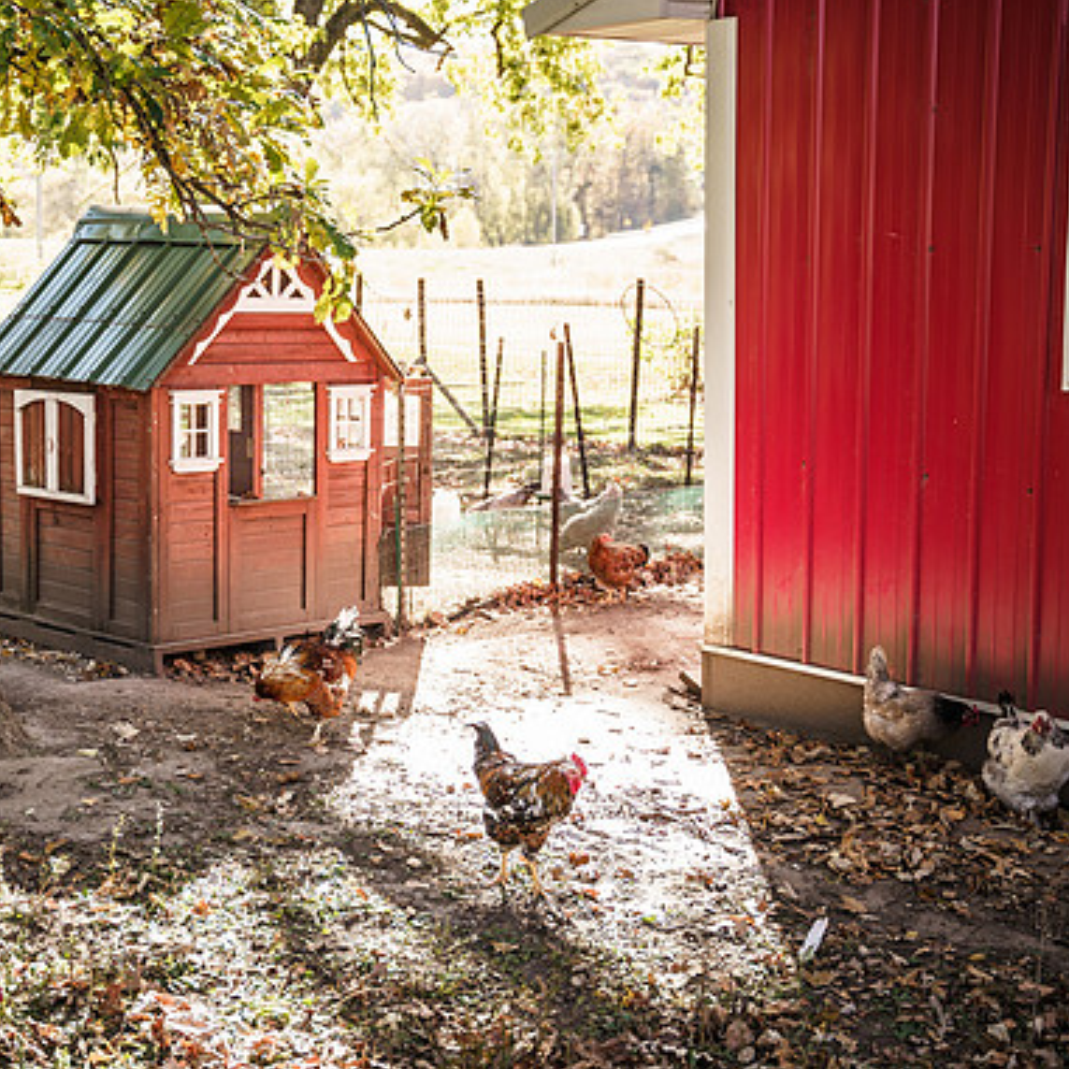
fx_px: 1852
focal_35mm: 53
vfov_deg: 32.2
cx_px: 336
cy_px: 528
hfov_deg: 31.9
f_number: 2.8
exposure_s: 1/125
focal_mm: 39.7
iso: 100
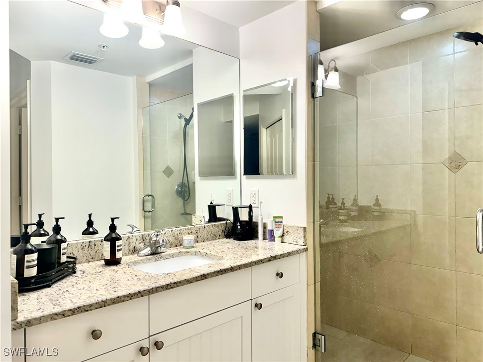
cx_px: 242
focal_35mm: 24
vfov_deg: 56.8
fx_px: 335
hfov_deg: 71.6
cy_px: 181
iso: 200
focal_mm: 6.76
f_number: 1.78
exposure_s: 1/120
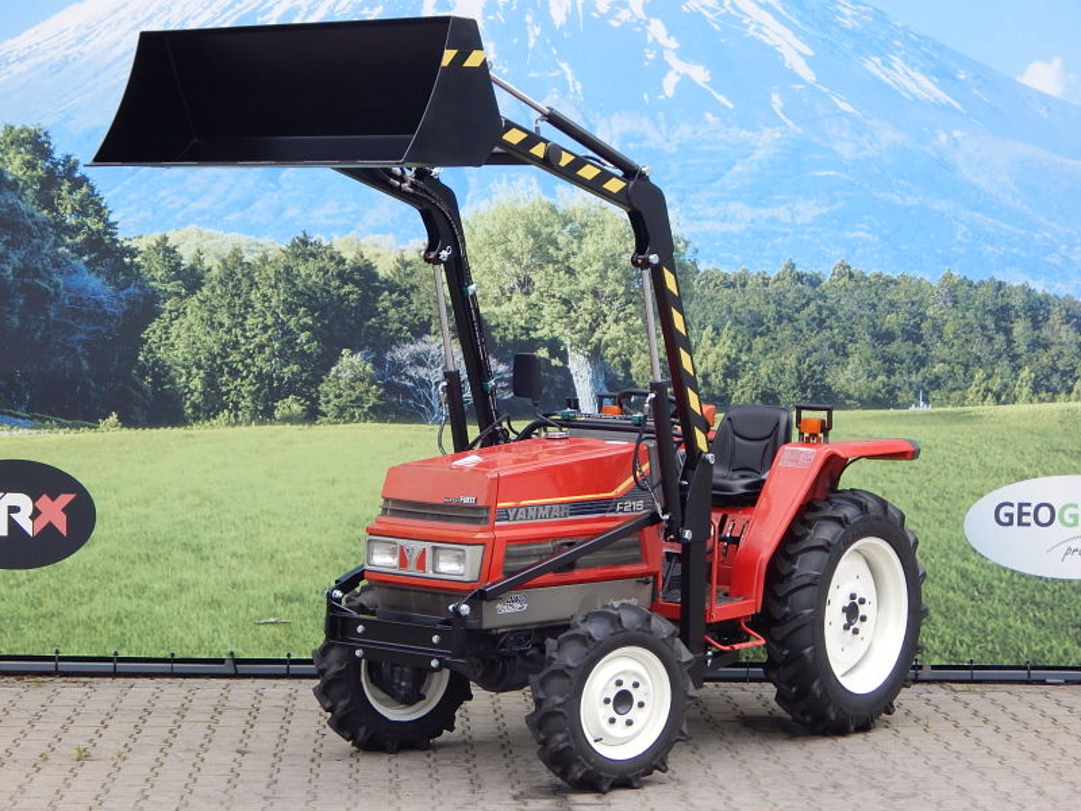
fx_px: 2654
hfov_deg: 23.0
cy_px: 406
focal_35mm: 85
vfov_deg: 17.4
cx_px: 540
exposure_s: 1/250
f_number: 4.3
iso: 125
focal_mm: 15.3
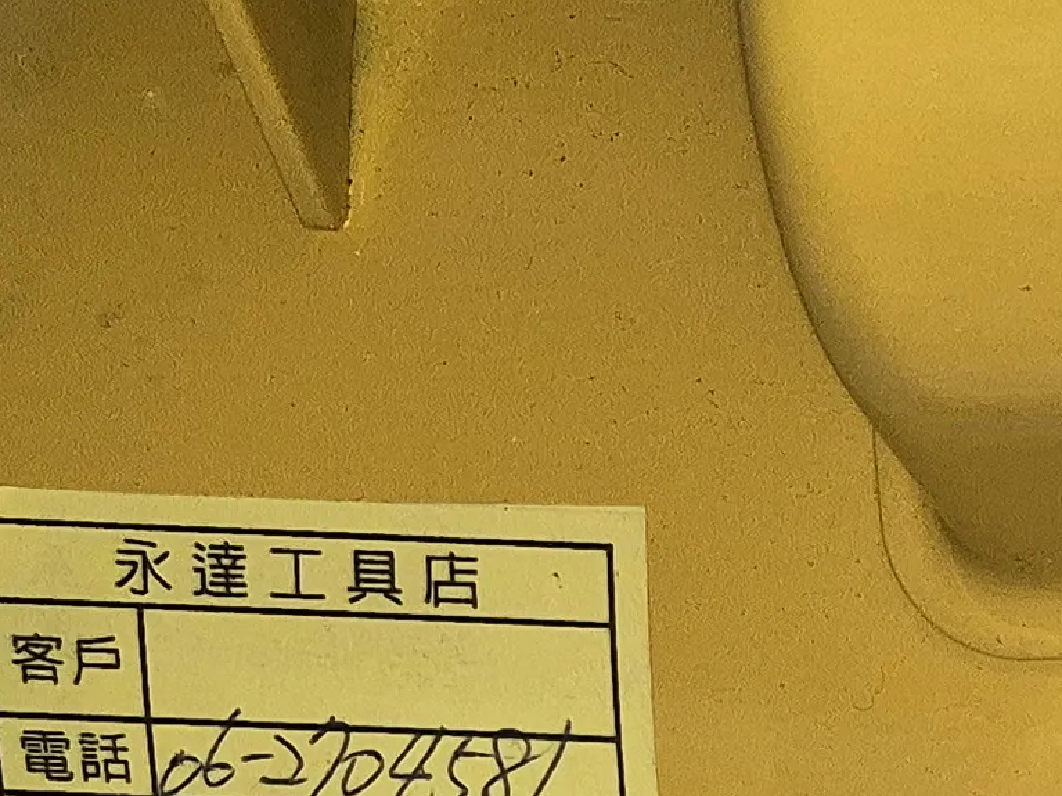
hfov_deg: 13.3
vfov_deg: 10.6
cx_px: 2336
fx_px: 3681
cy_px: 1928
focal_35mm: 120
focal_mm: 5.4
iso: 100
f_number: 1.8
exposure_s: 1/24
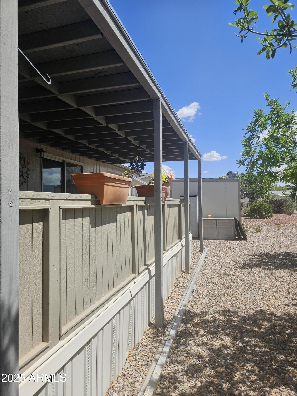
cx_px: 148
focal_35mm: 23
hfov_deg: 58.9
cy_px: 198
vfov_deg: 73.9
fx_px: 263
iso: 25
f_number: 1.8
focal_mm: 5.4
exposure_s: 1/2000
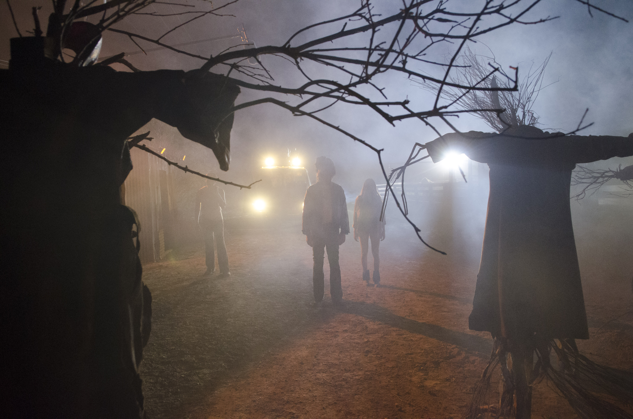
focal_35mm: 26
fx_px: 447
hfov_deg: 70.5
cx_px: 316
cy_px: 210
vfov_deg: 50.2
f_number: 3.2
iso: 3200
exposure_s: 1/125
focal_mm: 17
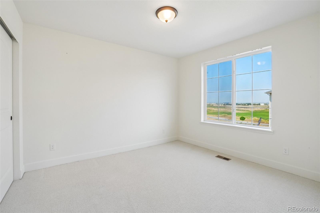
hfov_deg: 100.4
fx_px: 133
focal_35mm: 15
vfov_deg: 77.3
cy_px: 106
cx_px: 160
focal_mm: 10
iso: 400
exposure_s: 1/80
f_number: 8
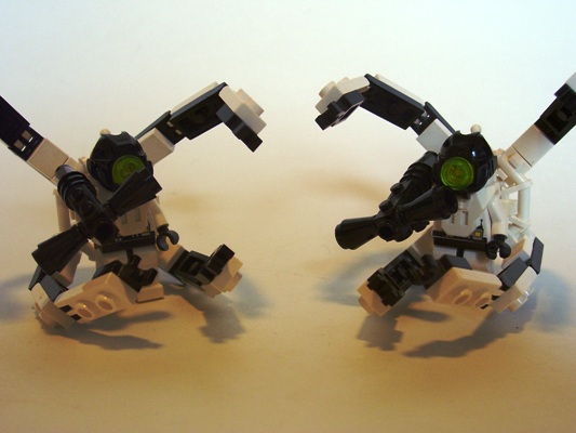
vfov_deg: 34.4
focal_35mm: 42
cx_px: 288
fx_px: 699
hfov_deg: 44.8
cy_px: 216
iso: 160
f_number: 3
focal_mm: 7
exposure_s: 1/15
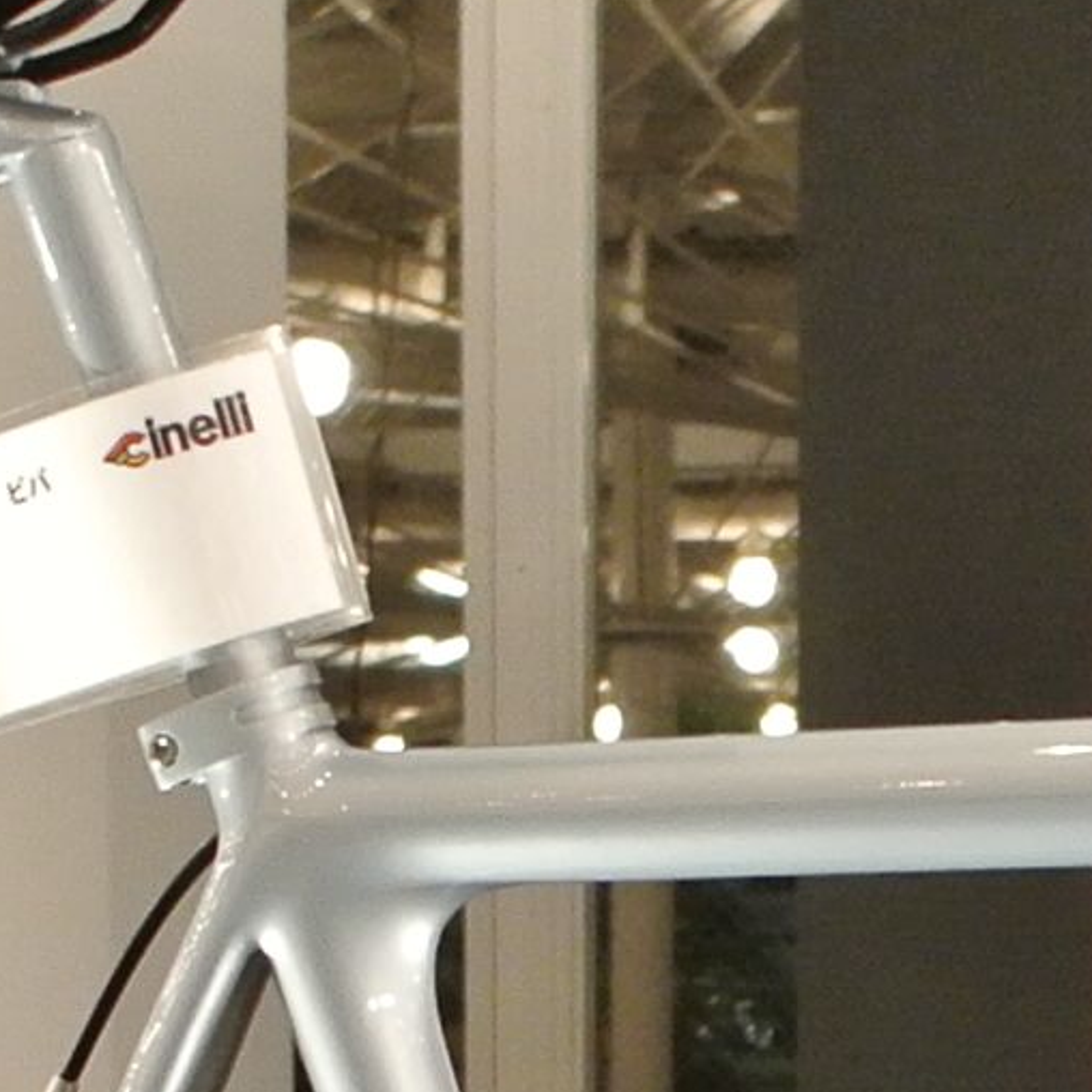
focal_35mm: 175
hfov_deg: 9.9
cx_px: 1227
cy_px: 1967
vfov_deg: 9.5
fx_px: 6246
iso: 640
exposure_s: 1/30
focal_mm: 10
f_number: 2.8
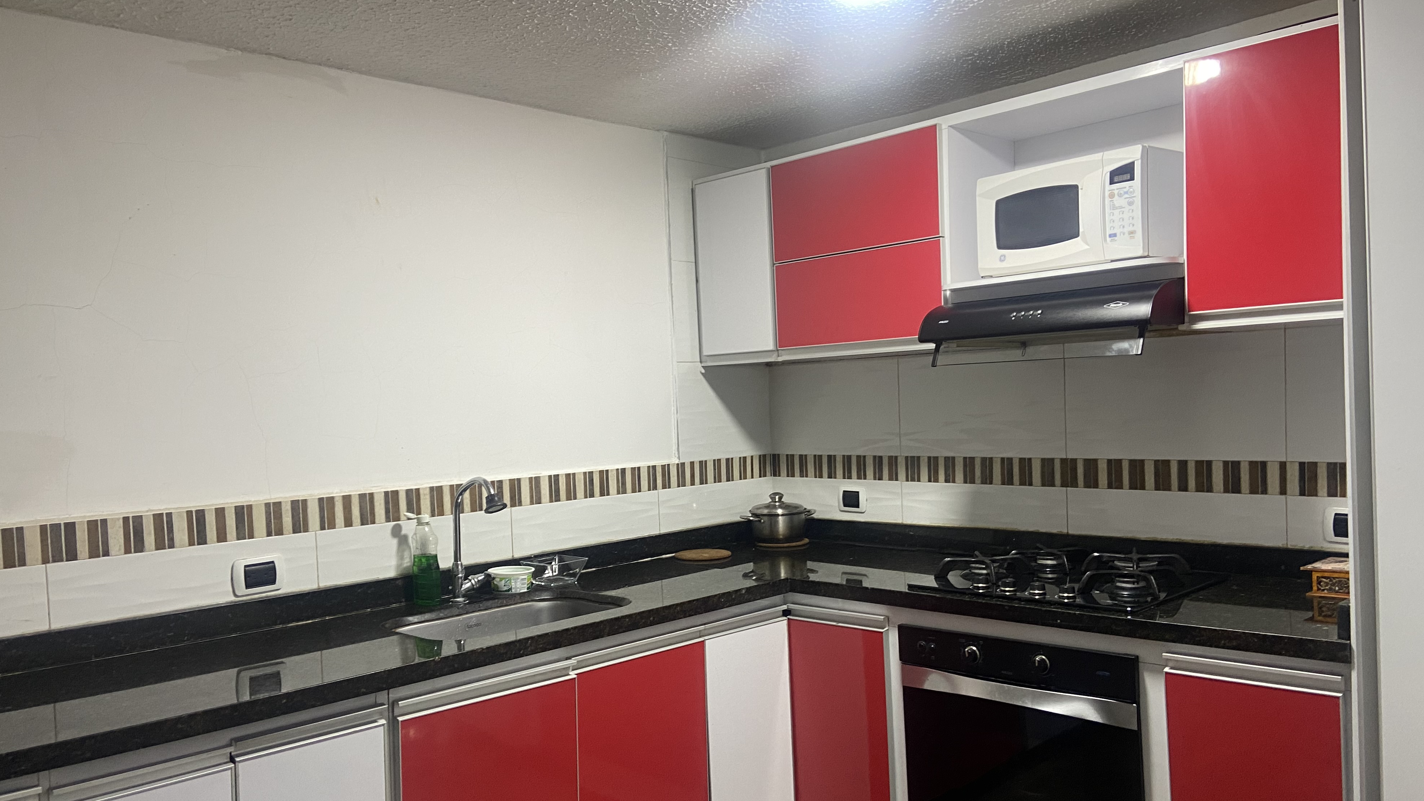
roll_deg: +1.7
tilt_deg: -3.1
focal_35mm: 29
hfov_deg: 66.1
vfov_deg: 40.1
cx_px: 711
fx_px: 1095
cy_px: 457
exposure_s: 1/60
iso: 125
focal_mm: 4.25
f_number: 1.8
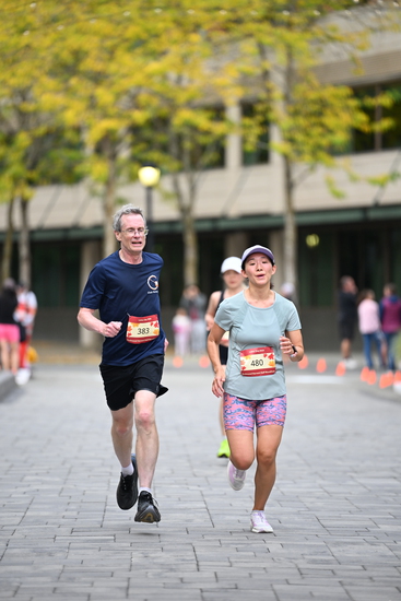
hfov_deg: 6.9
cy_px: 300
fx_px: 3339
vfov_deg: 10.3
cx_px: 200
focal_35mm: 200
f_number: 2.8
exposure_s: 1/2000
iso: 1000
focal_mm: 200
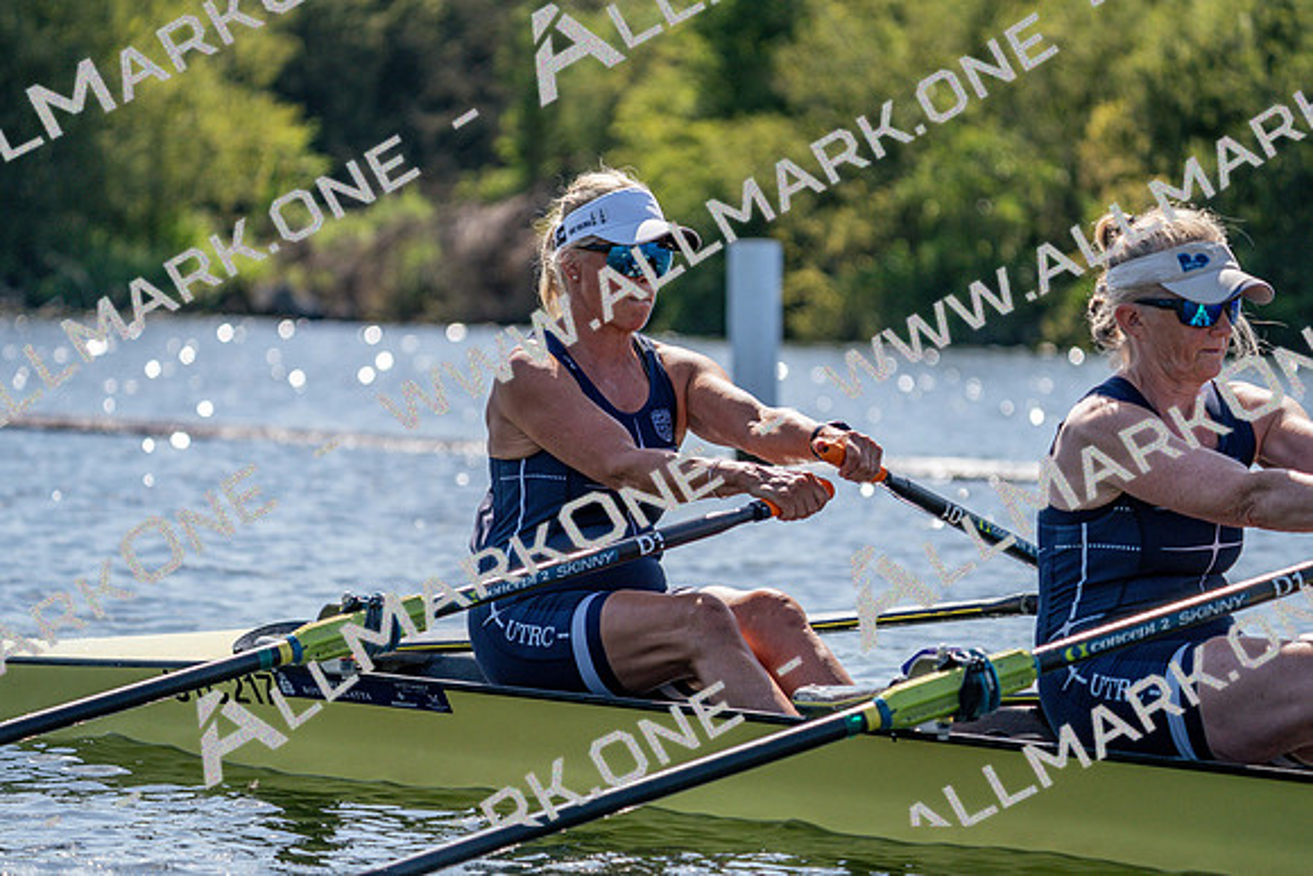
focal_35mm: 200
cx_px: 656
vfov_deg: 6.9
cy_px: 438
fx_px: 7296
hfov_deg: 10.3
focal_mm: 200
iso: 250
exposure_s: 1/2000
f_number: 5.6
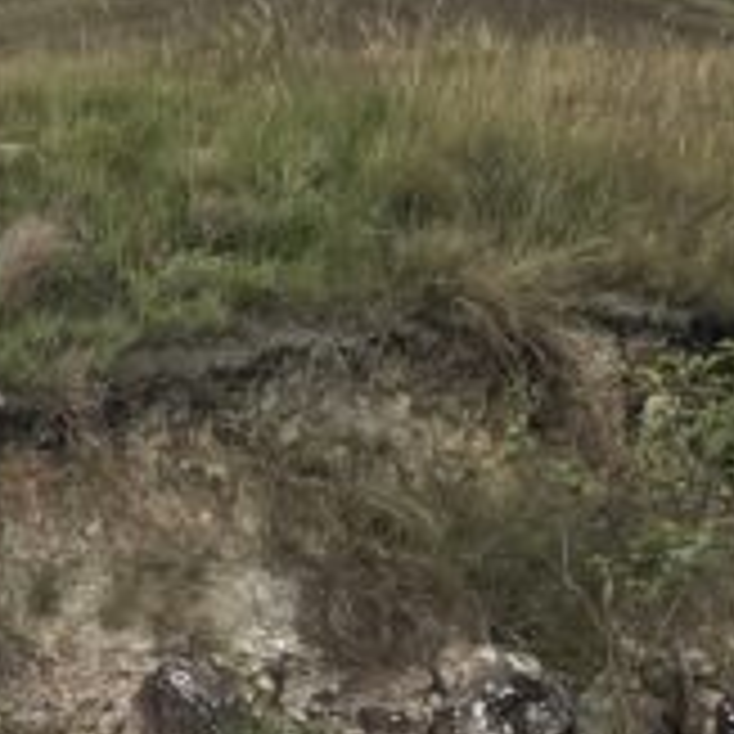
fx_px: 5206
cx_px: -1369
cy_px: 986
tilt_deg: -5.7
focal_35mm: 217
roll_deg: -0.1
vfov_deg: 8.0
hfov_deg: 7.3
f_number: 1.6
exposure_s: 1/1126
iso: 50
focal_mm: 5.96
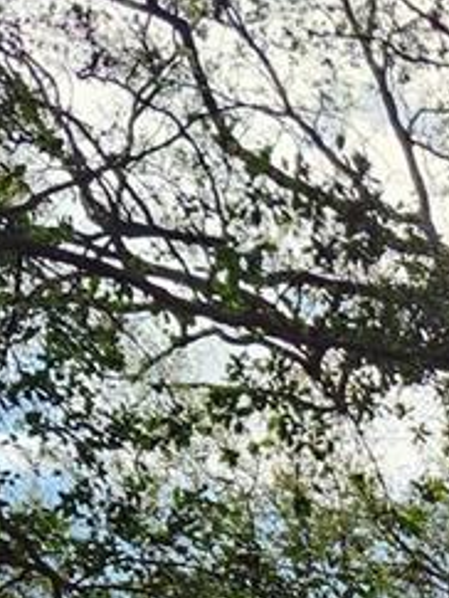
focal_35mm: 114
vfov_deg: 15.8
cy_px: 917
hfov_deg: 11.4
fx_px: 1968
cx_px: 984
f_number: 1.8
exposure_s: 1/1120
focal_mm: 5.4
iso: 20
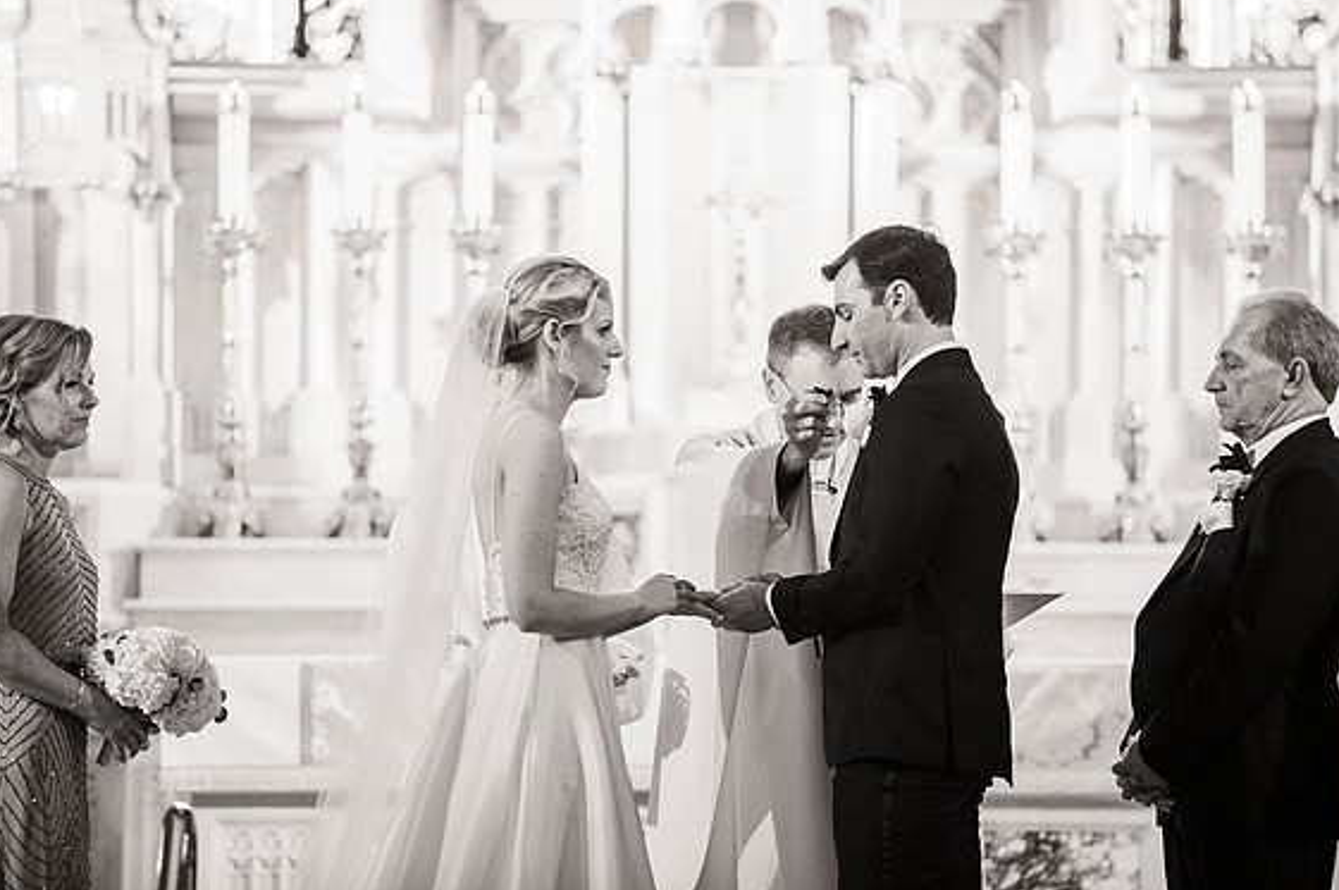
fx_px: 7952
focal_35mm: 214
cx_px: 664
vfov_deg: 6.4
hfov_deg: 9.6
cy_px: 441
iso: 1600
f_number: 2.8
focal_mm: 200
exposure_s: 1/100
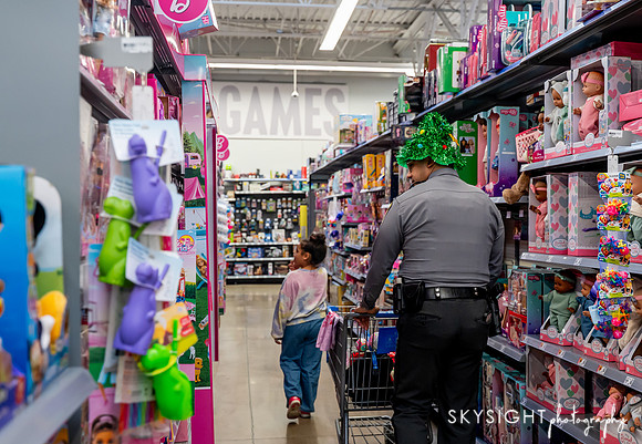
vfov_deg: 31.3
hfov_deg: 44.1
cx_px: 340
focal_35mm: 44
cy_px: 208
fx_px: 793
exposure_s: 1/320
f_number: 3.5
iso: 3200
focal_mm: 40
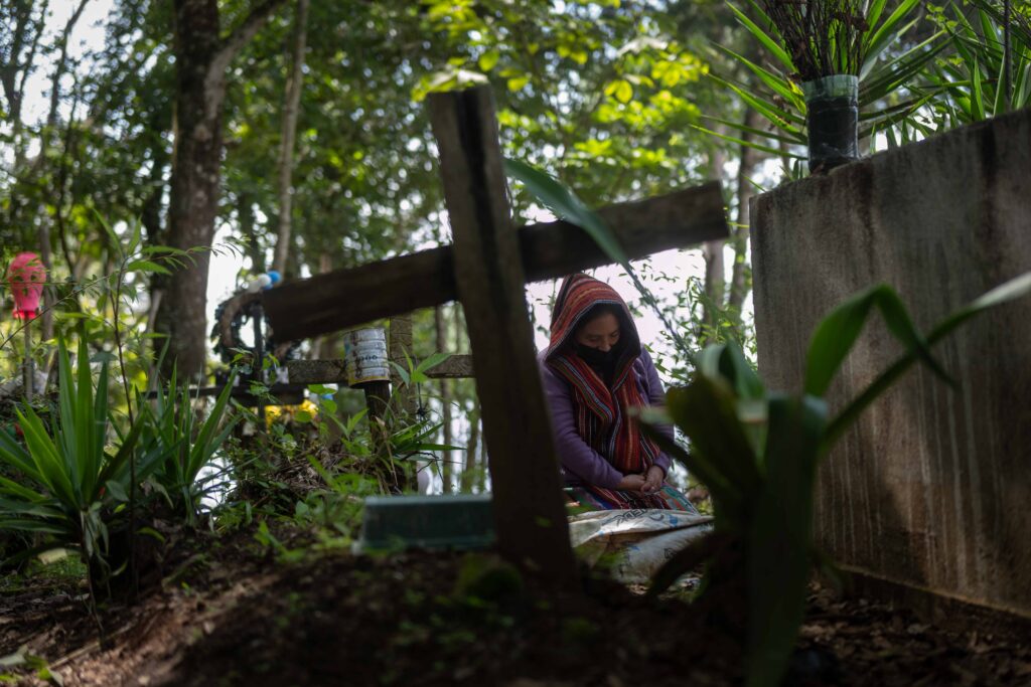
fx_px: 1432
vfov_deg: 27.0
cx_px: 516
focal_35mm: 50
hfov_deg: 39.6
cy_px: 344
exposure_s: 1/125
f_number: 2
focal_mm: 50
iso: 50
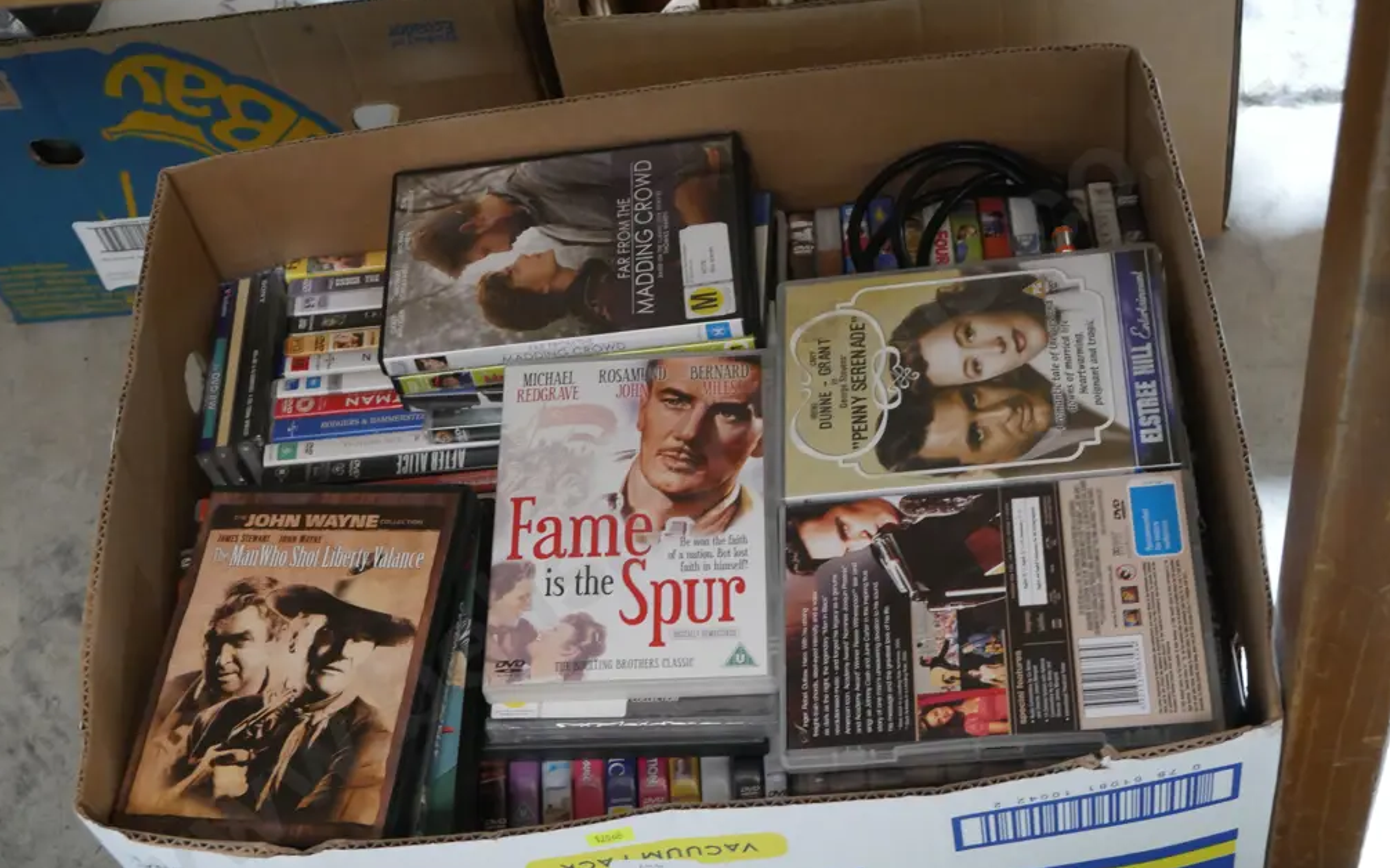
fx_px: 2045
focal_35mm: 54
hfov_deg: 37.5
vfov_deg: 23.9
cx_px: 691
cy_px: 487
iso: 3200
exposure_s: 1/40
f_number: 5.3
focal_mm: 25
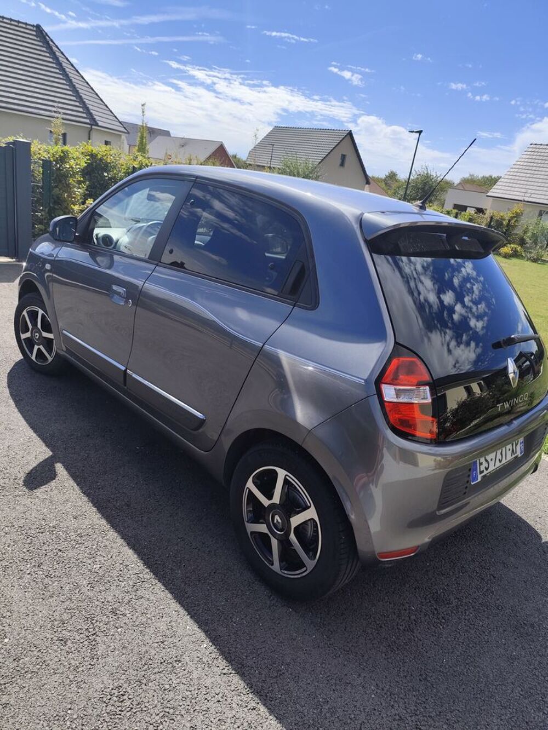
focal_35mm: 23
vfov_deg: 73.9
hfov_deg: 58.9
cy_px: 365
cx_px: 274
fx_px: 485
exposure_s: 1/1648
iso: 50
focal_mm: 6.14
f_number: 1.65
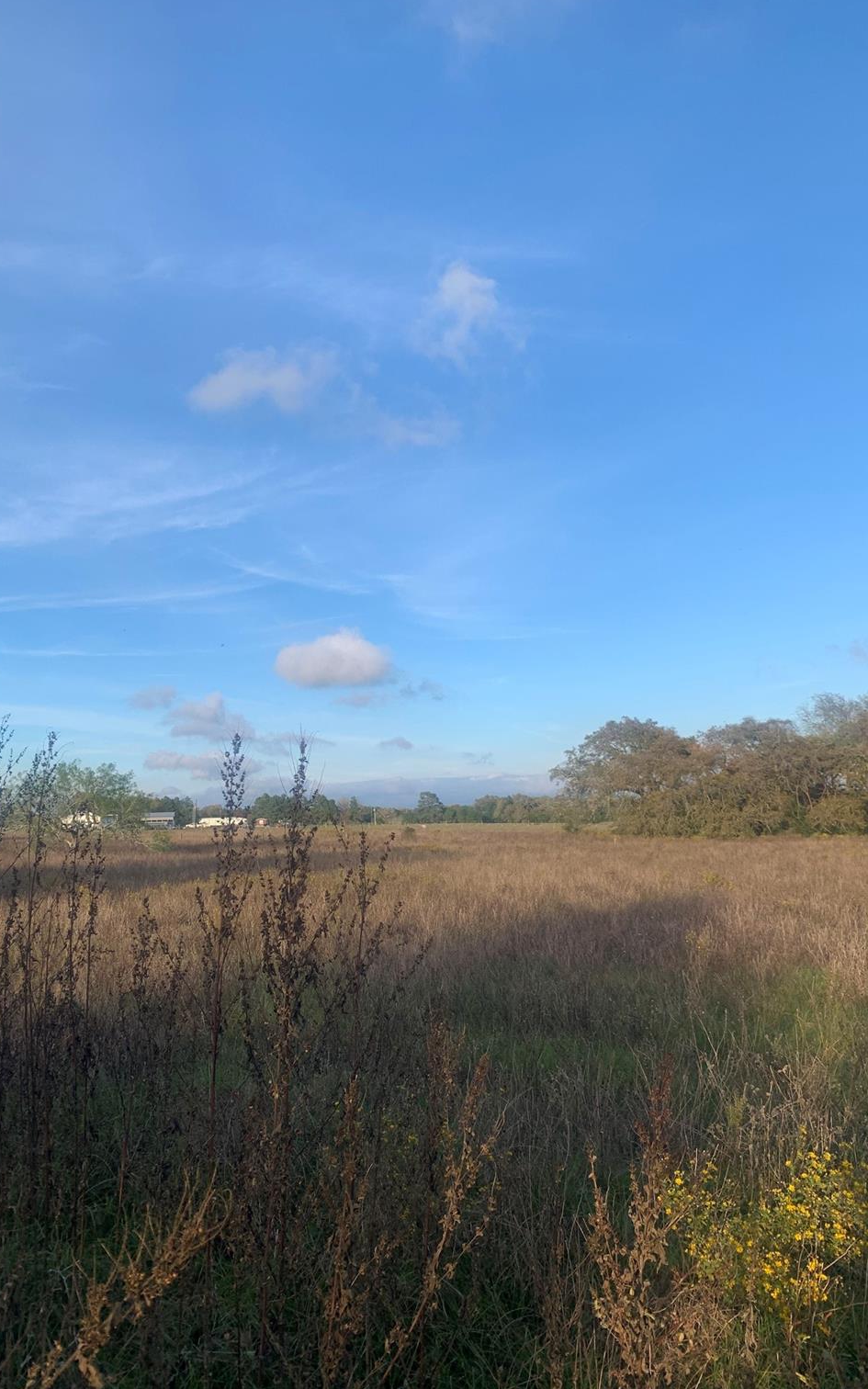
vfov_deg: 66.5
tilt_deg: +9.3
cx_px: 369
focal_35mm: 28
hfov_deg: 44.4
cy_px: 685
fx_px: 1060
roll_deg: +2.3
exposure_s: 1/1176
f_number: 1.8
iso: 25
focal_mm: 4.25
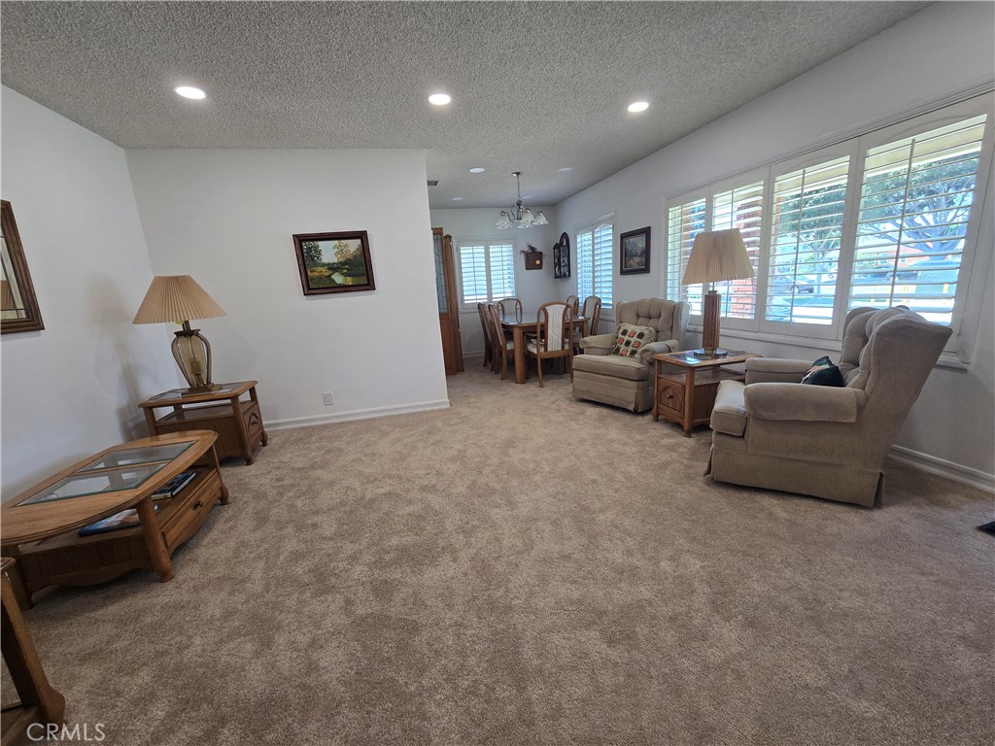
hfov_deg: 106.2
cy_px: 373
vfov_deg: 89.9
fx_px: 374
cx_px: 498
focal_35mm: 13
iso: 64
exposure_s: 1/60
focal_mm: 2.2
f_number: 2.2
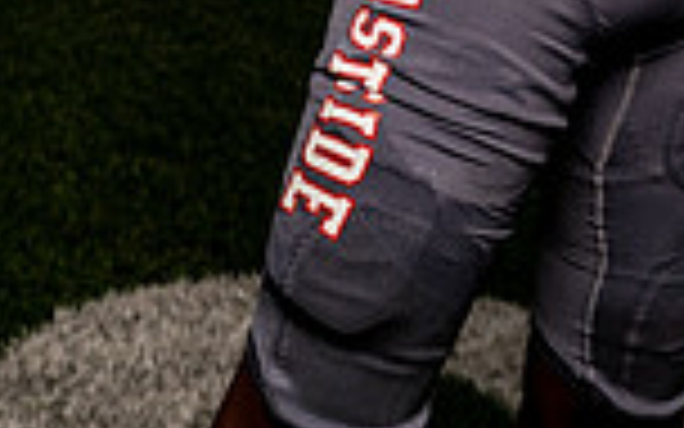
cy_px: -523
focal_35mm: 124
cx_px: 662
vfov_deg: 9.6
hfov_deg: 16.5
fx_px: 2312
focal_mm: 41
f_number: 5.6
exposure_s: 1/500
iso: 200
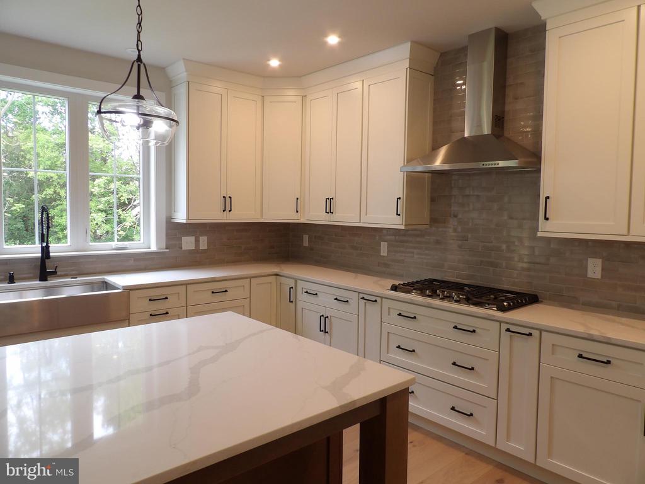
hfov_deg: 71.6
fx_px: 447
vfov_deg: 56.8
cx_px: 322
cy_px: 242
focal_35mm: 24
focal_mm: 4.3
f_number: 3.2
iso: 103
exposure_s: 1/33
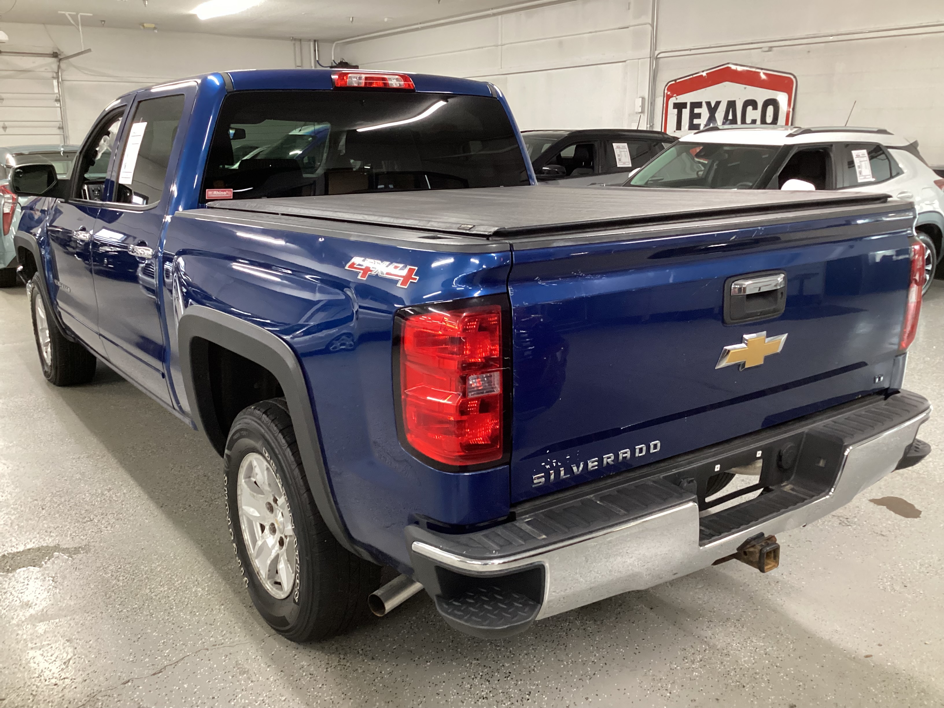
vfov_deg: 45.4
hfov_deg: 58.4
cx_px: 472
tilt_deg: -15.5
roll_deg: -0.6
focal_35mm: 31
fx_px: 845
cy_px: 354
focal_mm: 3.3
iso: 250
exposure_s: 1/33
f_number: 2.4
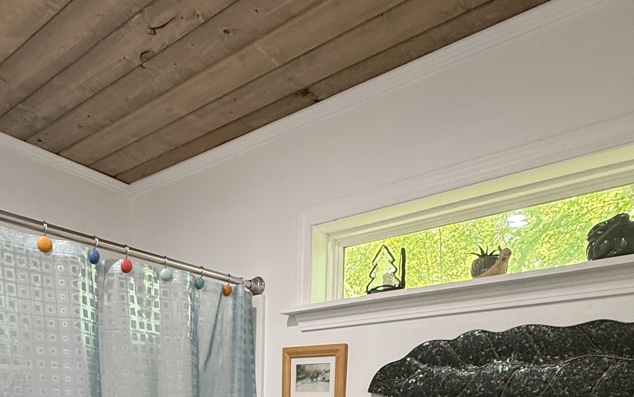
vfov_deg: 30.8
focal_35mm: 32
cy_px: 518
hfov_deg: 59.5
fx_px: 553
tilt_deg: -8.0
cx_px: 283
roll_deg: -2.1
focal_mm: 2.22
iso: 200
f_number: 2.2
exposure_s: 1/60
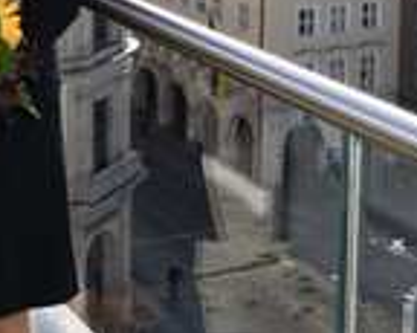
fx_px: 1196
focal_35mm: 97
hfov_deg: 19.5
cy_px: -96
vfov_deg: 15.1
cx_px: 71
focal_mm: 22
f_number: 9
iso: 100
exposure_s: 1/100
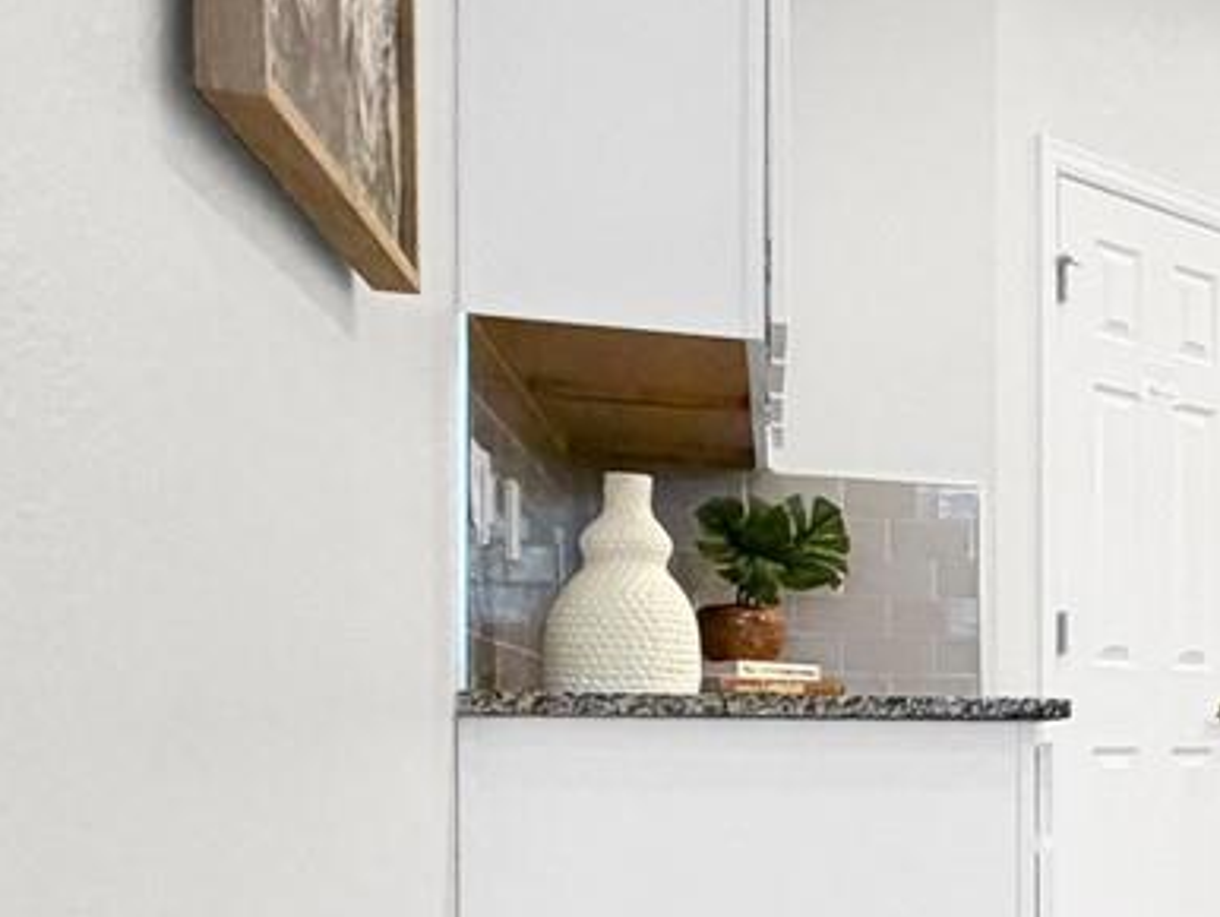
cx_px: 2393
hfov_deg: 19.6
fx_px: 2045
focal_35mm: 58
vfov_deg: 25.2
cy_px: 519
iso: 200
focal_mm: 2.22
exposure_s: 1/60
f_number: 2.2
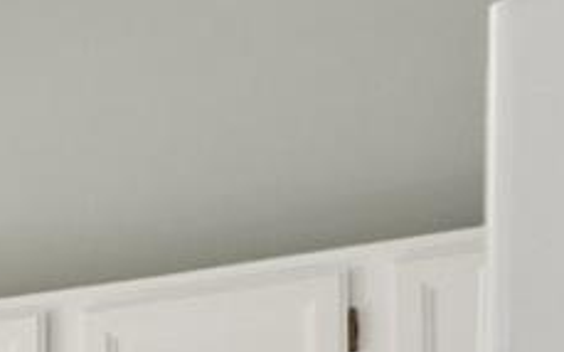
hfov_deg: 13.0
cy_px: 916
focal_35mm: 118
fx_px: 1807
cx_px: -828
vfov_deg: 9.6
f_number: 8
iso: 100
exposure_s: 1/45
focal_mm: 11
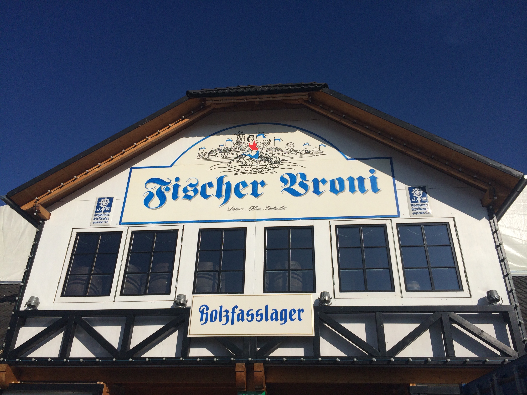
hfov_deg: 60.0
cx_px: 264
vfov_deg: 46.8
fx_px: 457
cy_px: 198
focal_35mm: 30
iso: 40
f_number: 2.2
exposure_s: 1/6849
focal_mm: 4.12
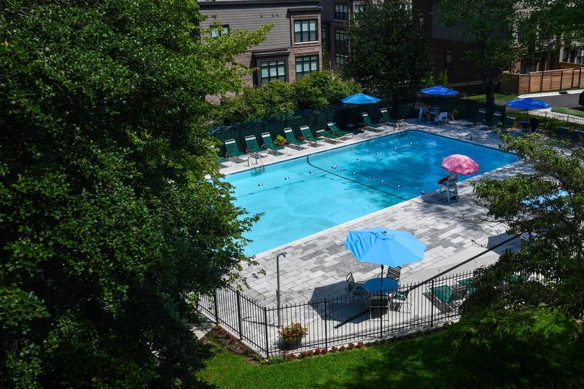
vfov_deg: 35.0
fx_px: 617
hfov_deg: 50.2
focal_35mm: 38
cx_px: 363
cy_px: 174
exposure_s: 1/400
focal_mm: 20
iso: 100
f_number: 10
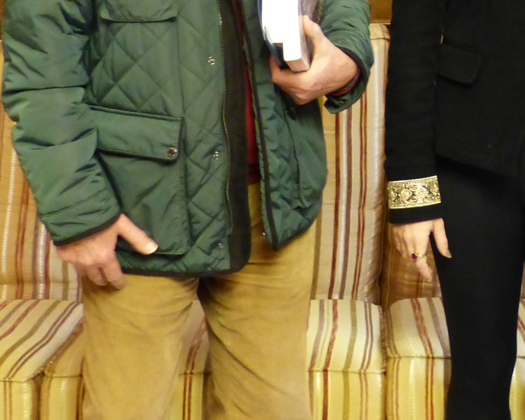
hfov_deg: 18.6
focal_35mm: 101
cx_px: 497
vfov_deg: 15.0
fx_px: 1569
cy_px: 15
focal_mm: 7
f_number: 2.8
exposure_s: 1/15
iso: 640
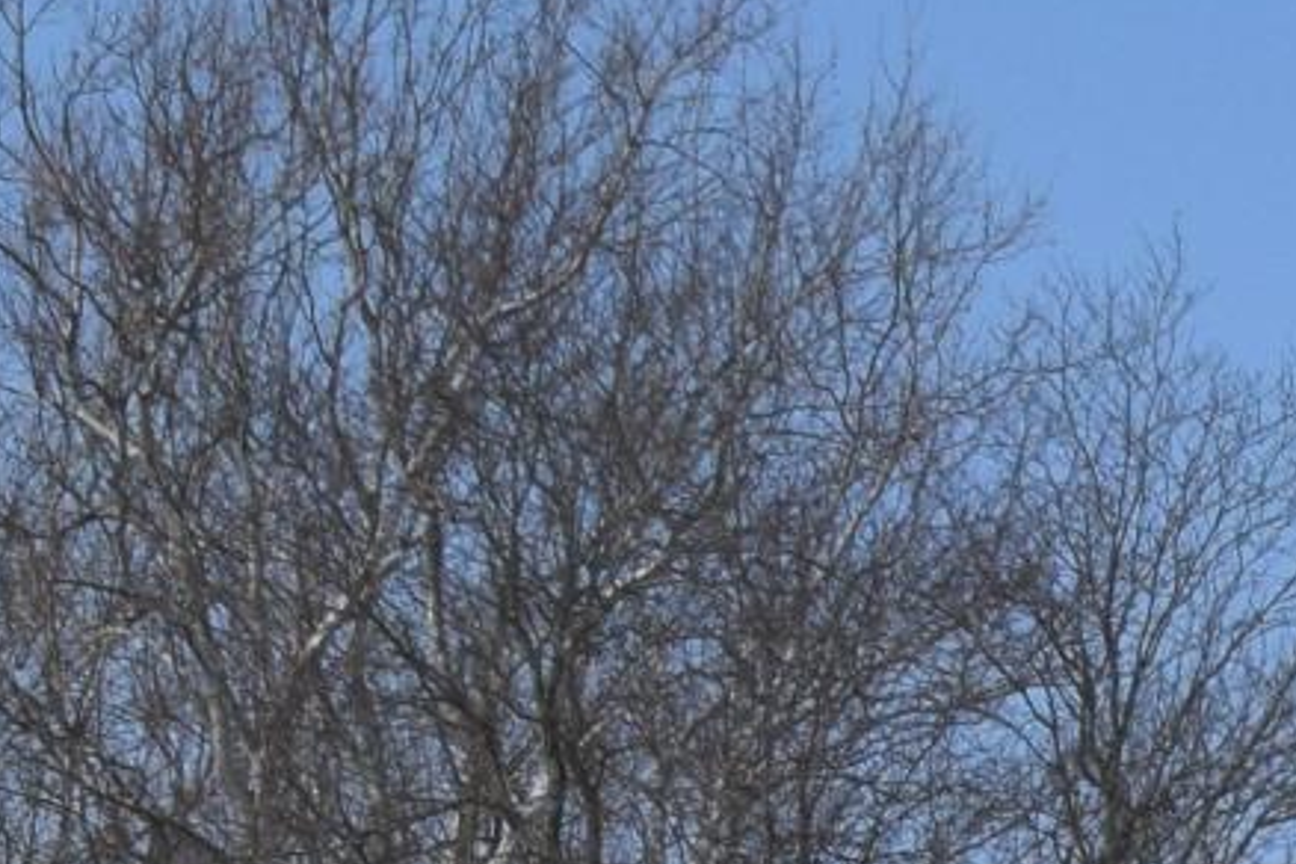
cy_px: 2734
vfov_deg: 4.1
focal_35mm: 318
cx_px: 3101
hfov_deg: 6.2
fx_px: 11462
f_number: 13
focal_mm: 31
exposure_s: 1/640
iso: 200
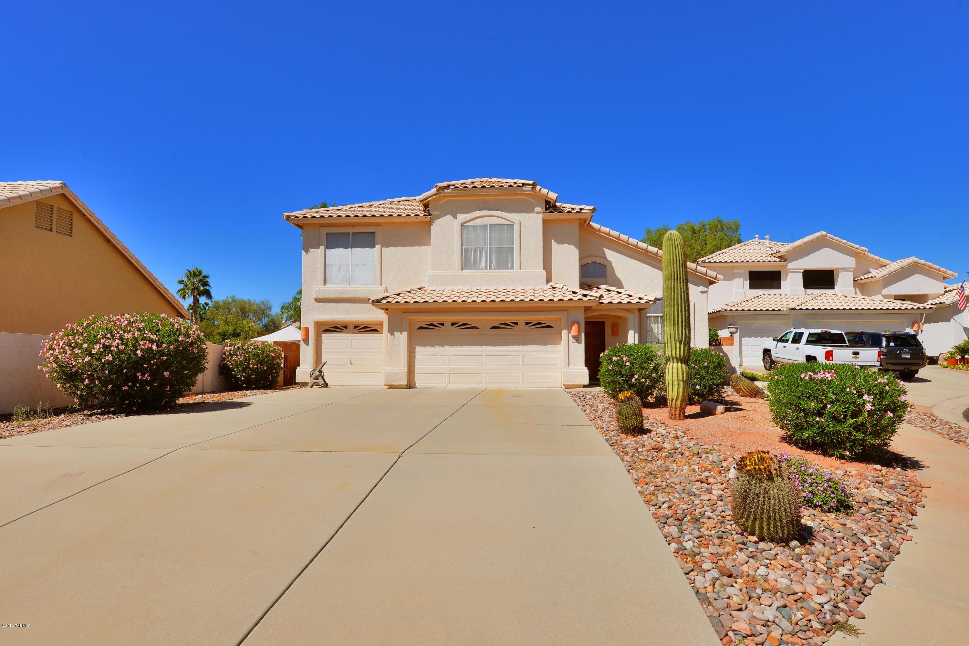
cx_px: 484
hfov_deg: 86.9
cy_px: 323
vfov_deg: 64.6
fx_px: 511
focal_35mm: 19
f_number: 13
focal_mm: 19
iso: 100
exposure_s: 1/200
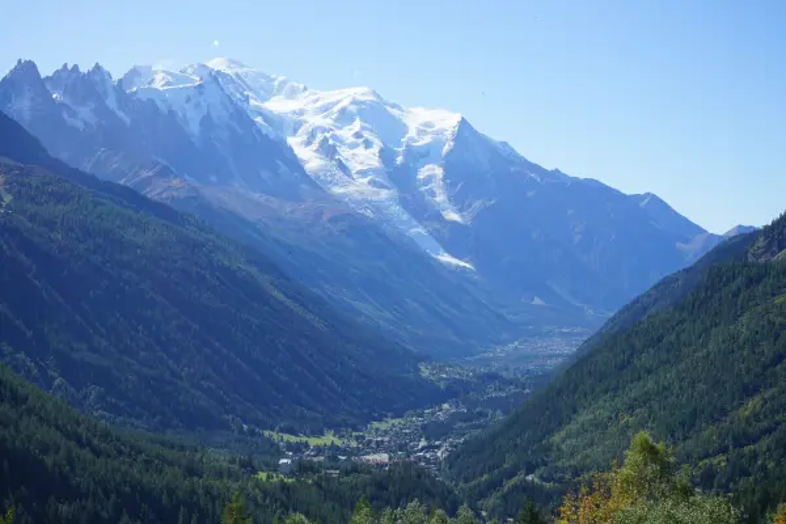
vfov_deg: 22.3
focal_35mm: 61
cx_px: 393
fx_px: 1332
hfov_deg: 32.9
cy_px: 262
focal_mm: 61
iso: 400
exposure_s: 1/80
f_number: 29
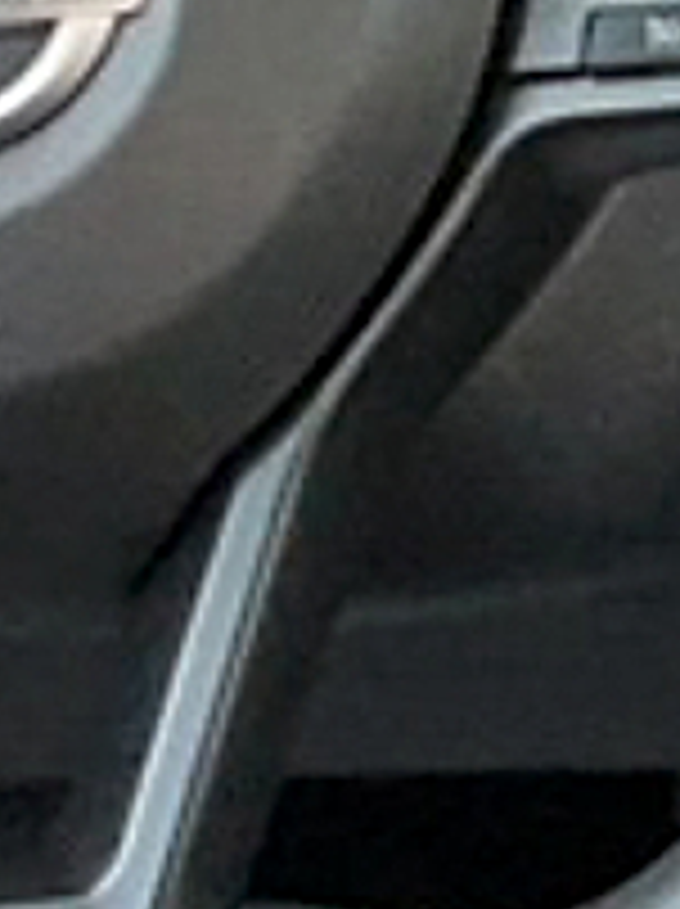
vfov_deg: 7.8
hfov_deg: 5.7
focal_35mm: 238
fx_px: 6247
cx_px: 2220
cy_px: -1206
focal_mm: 3
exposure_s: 1/120
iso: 32
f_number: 1.8
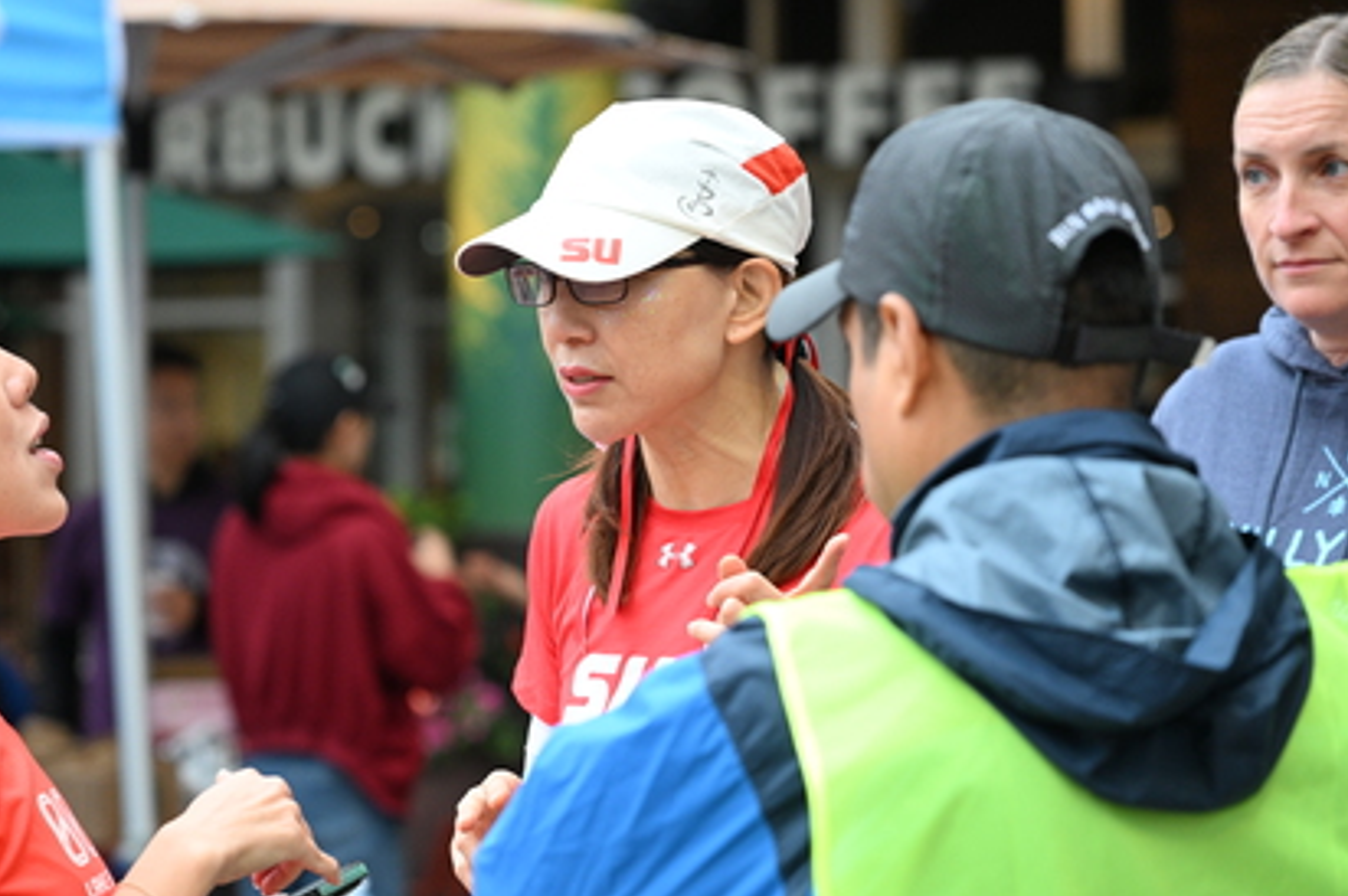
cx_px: 592
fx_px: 5500
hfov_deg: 14.0
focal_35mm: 147
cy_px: 466
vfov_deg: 9.3
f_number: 4
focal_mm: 110
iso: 1600
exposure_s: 1/250
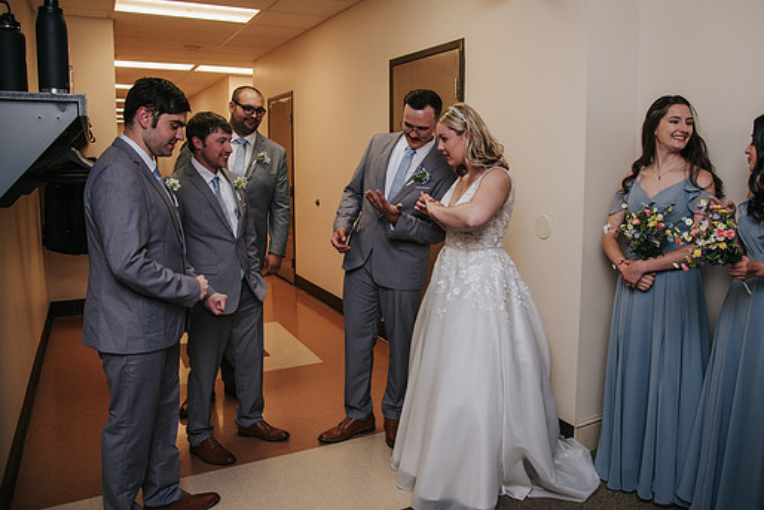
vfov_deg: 46.3
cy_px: 224
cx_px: 424
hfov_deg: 65.3
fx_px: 594
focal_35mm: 28
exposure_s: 1/200
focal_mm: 24
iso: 800
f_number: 4
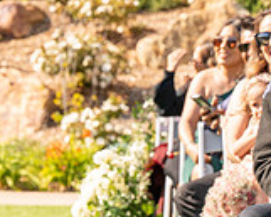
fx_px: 1902
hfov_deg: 8.0
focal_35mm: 237
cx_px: -145
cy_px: 176
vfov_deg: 6.5
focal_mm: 70
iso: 200
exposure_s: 1/1600
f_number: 4.5
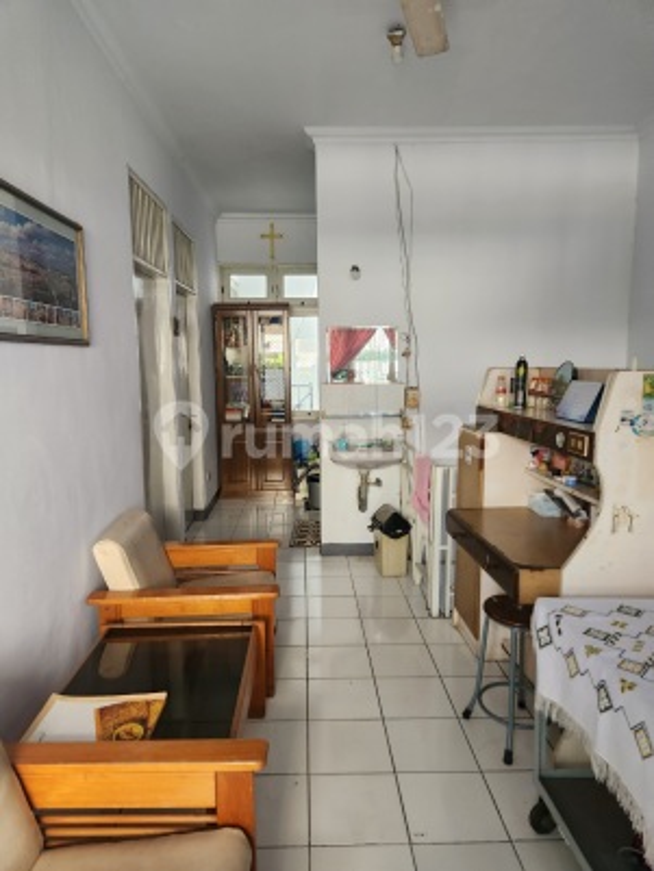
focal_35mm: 23
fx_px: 579
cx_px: 327
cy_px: 436
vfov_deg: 73.9
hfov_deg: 58.9
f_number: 1.8
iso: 640
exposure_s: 1/100
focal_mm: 5.4
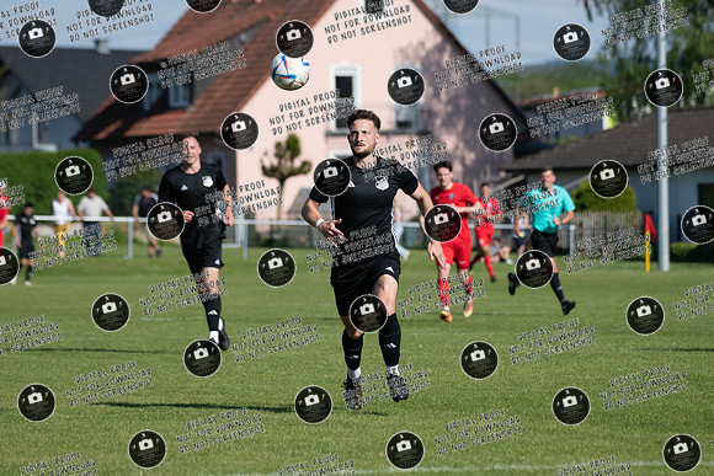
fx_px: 4679
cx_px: 383
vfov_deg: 5.8
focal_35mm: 236
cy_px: 235
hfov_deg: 8.7
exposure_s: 1/1600
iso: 250
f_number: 5.6
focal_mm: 220
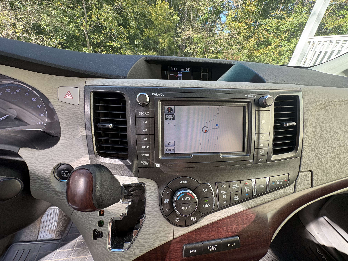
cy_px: 130
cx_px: 174
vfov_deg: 85.7
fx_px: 141
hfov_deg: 102.1
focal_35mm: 14
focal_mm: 2.22
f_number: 2.2
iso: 100
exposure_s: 1/151
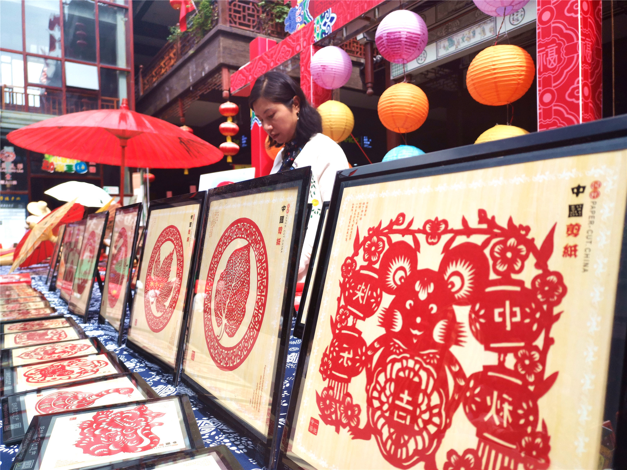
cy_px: 235
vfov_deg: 53.1
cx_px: 314
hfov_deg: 67.3
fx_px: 471
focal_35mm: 26
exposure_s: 1/1014
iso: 50
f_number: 1.8
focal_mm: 5.5
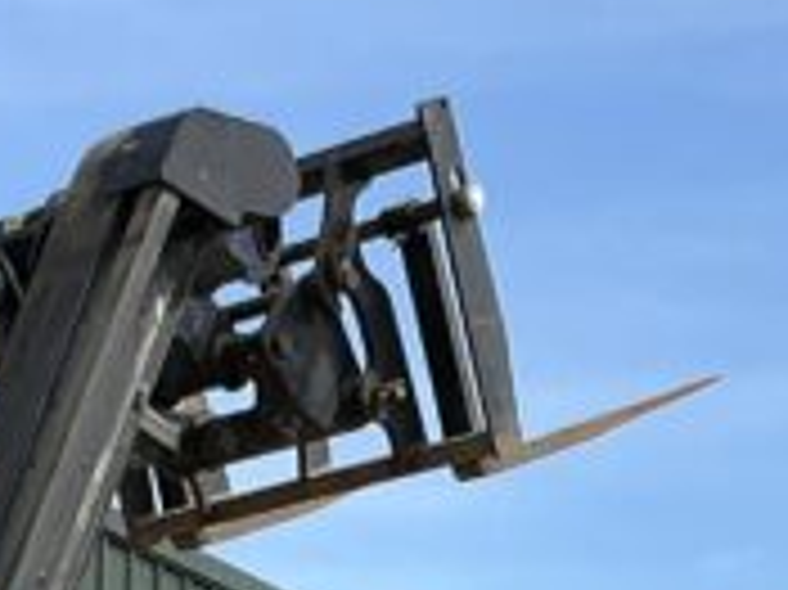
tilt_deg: +3.8
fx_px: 3731
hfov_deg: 12.0
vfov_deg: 8.3
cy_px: 1441
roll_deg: -1.5
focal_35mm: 164
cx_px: 81
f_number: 1.8
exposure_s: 1/1490
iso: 25
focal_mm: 3
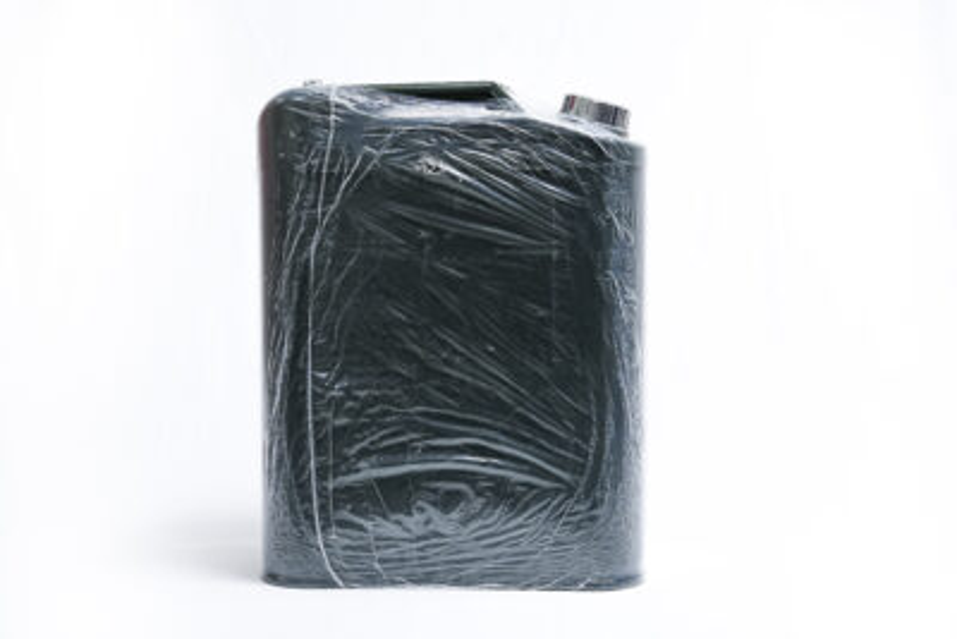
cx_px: 478
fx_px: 1755
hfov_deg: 30.5
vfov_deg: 20.6
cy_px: 320
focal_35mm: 66
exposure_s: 1/250
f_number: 8
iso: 3200
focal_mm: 66
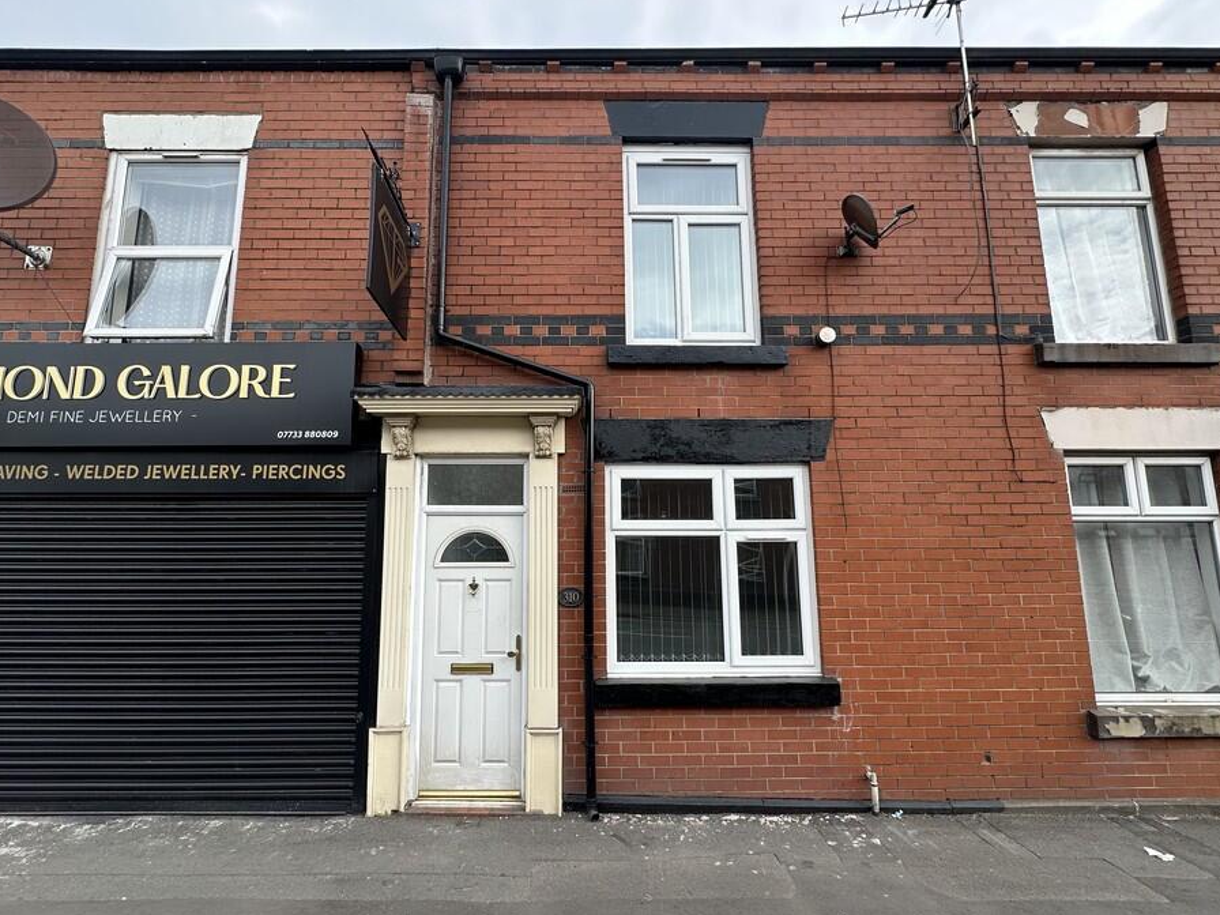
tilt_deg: +9.0
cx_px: 576
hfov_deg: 94.4
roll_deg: +0.2
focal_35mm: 16
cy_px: 485
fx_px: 564
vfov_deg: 78.0
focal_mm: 2.22
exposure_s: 1/569
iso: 40
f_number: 2.2
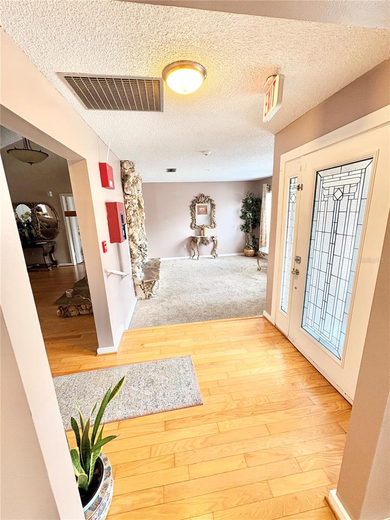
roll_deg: +2.2
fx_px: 210
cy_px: 260
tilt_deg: -13.0
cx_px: 195
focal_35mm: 14
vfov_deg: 102.1
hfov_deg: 85.7
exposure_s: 1/87
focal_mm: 2.22
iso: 250
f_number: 2.2
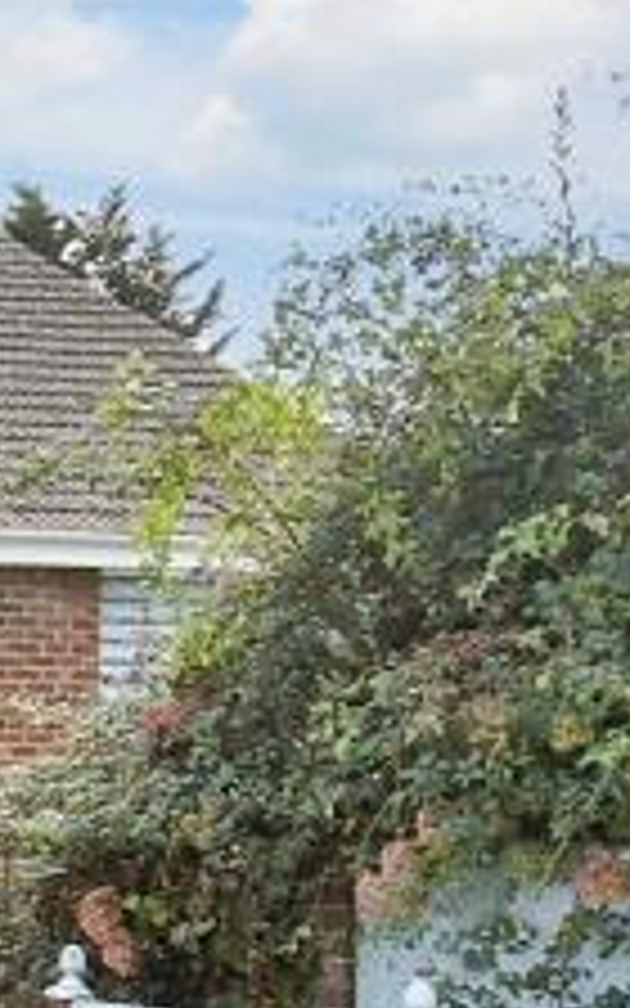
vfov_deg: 27.3
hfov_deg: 12.3
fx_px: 1923
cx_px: -1080
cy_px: 1055
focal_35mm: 70
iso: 160
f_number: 8
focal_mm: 10
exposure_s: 1/160
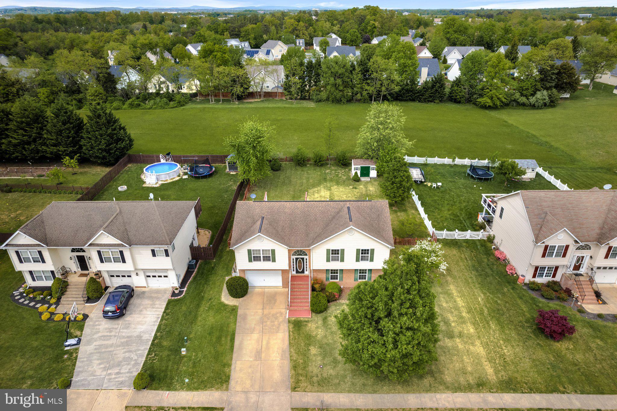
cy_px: 206
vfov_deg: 57.2
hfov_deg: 78.6
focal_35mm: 22
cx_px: 308
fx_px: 377
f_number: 2.8
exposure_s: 1/160
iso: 100
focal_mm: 8.38
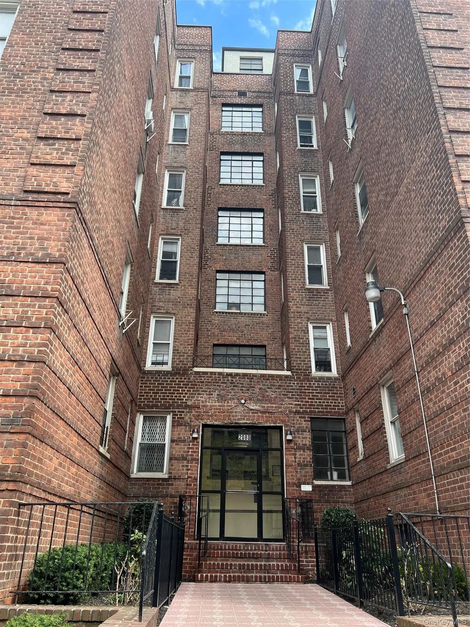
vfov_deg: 67.3
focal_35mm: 26
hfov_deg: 53.1
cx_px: 235
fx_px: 471
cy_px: 314
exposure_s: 1/581
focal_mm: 5.7
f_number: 1.5
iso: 50
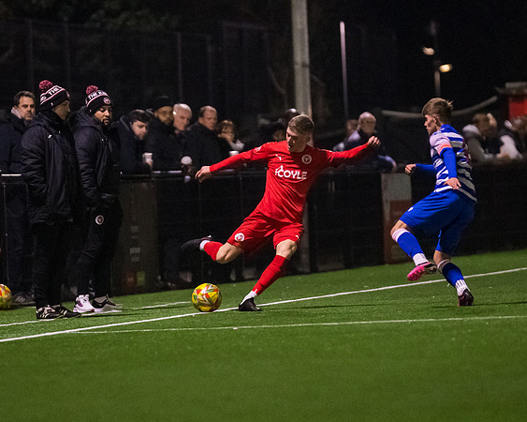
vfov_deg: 3.0
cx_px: 219
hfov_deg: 3.8
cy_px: 229
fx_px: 7920
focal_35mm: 508
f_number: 2.8
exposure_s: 1/1000
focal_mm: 270
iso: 8000
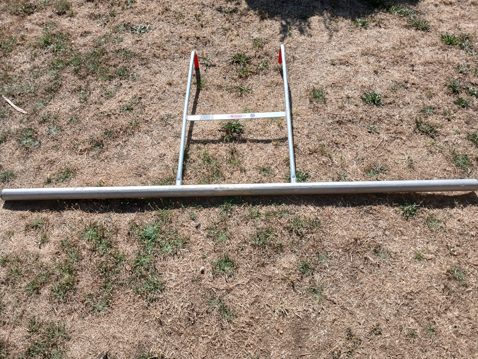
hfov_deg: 65.3
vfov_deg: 51.4
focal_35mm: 27
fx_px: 373
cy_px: 180
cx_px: 239
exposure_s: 1/503
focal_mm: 3.98
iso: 20
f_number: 1.8
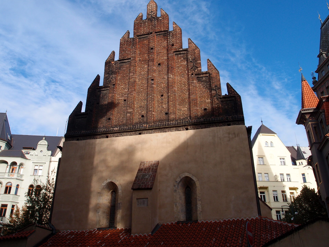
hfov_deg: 56.8
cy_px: 118
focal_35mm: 32
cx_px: 165
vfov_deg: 44.1
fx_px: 304
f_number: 3.5
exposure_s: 1/800
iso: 100
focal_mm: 6.48
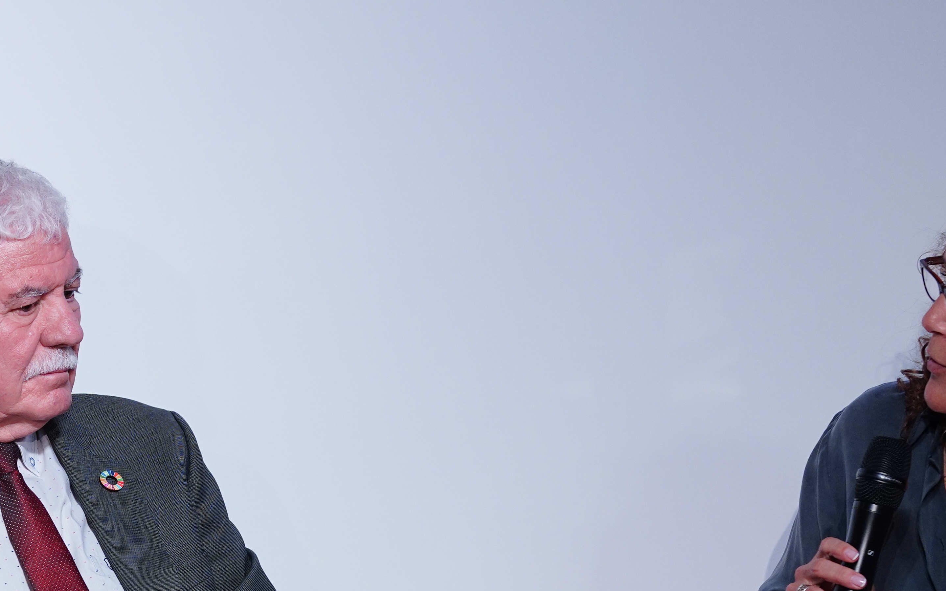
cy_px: 736
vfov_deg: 2.9
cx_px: -86
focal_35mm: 454
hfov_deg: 4.6
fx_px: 11705
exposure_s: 1/400
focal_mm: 135
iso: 800
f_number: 2.5
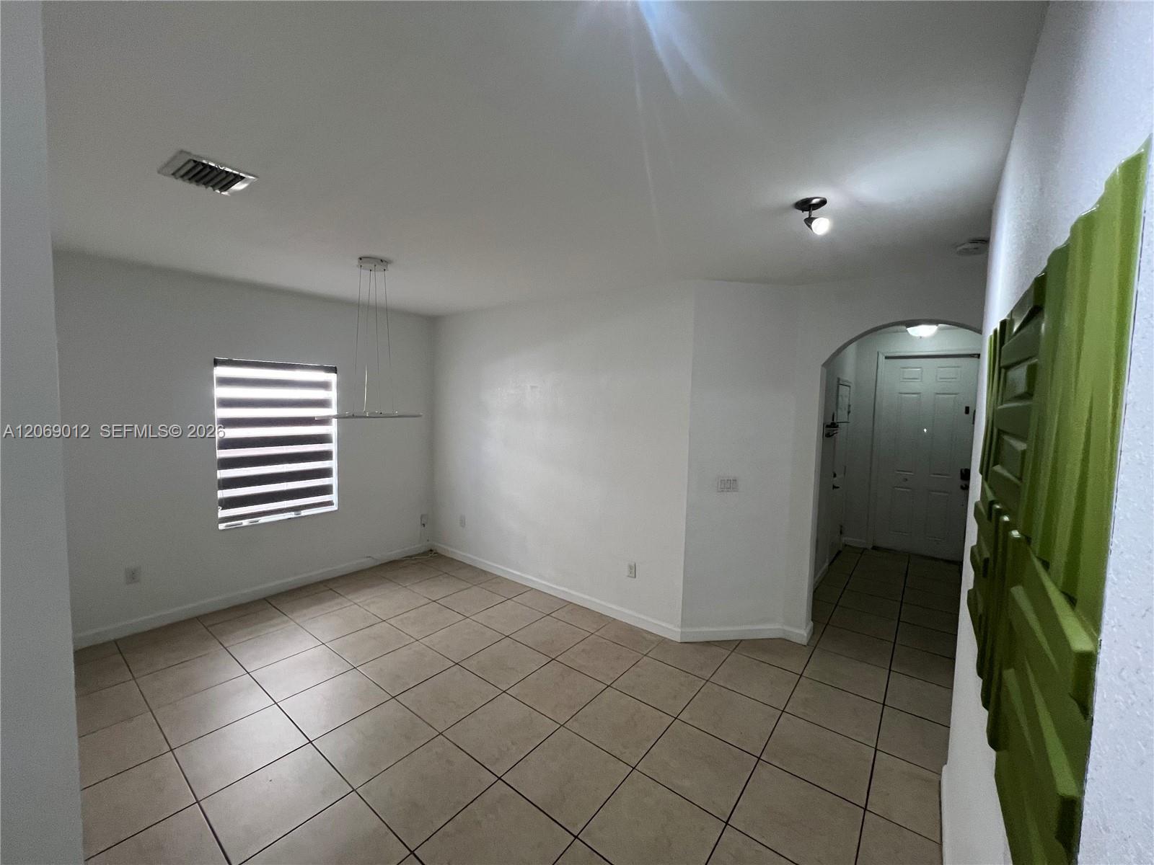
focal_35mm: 13
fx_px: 433
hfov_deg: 106.2
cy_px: 432
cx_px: 577
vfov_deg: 89.9
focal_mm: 1.57
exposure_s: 1/120
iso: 200
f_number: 1.8
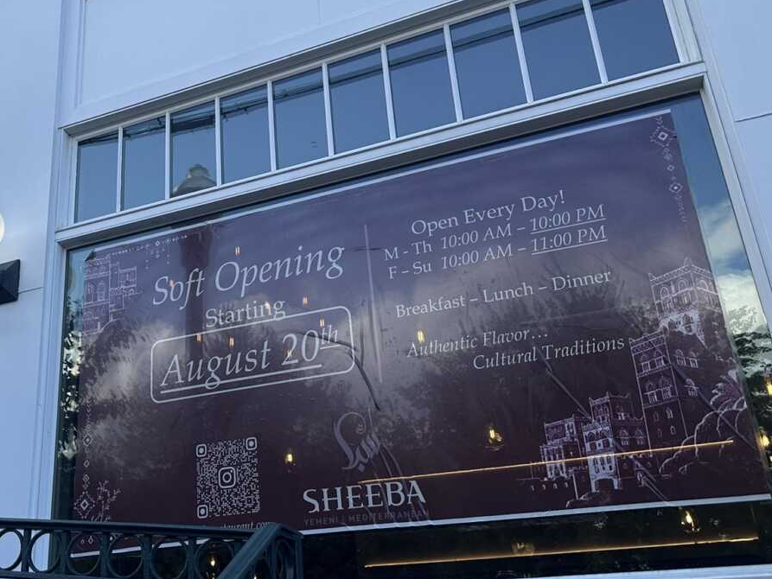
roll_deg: -1.2
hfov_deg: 41.6
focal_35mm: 43
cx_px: 137
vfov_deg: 33.6
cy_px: 266
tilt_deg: +26.1
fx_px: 959
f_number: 1.78
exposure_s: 1/910
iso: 80
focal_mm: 6.86
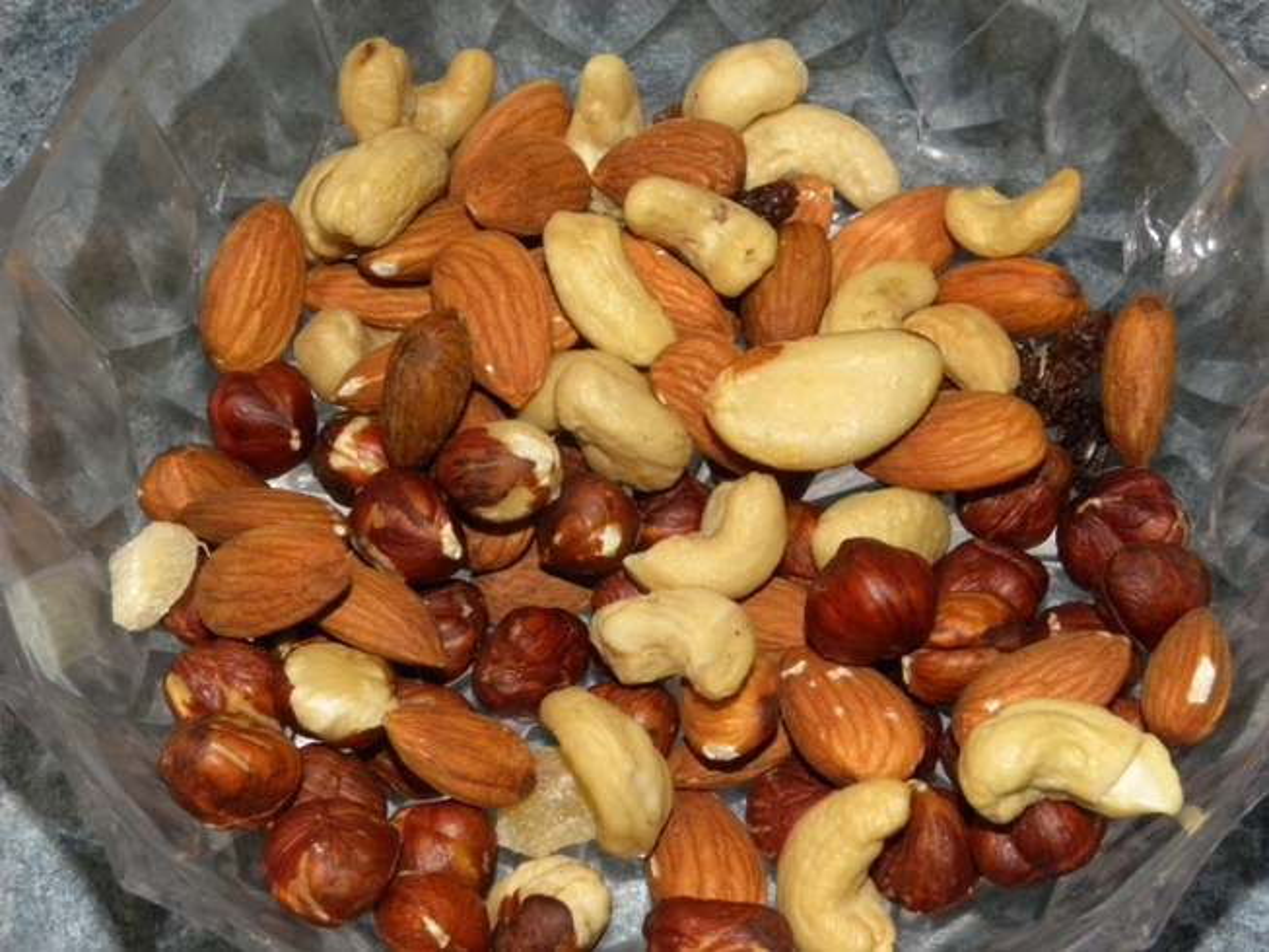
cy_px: 476
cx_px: 634
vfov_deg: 22.3
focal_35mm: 66
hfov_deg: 29.4
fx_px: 2420
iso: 400
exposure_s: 1/30
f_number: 8
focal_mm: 11.8
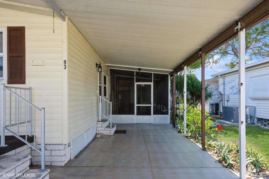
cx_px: 134
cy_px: 90
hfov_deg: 70.4
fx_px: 190
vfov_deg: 50.4
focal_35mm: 26
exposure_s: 1/320
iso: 320
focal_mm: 17
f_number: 8
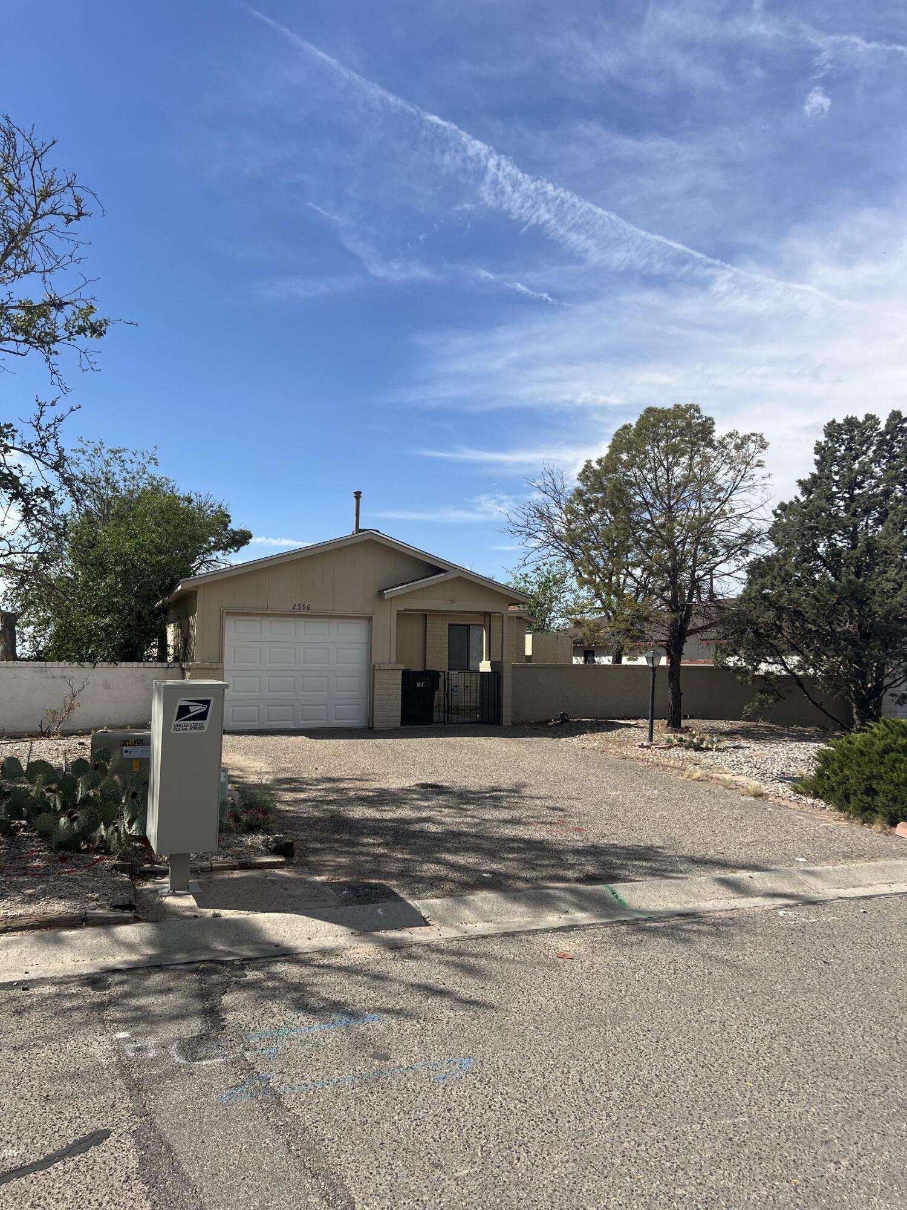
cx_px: 454
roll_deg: -0.4
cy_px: 605
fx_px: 908
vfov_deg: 67.3
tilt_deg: +3.7
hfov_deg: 53.1
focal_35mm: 26
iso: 50
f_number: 1.5
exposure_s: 1/4831
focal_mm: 5.7
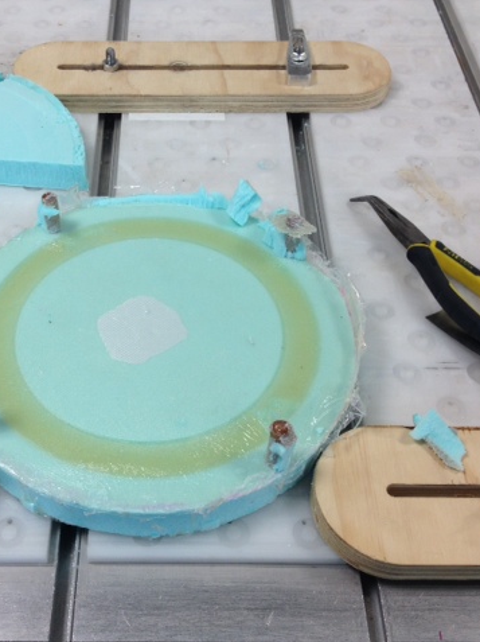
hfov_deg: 30.7
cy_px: 322
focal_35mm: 47
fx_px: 870
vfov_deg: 40.5
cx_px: 177
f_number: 2.4
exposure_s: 1/30
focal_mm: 4.28
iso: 50
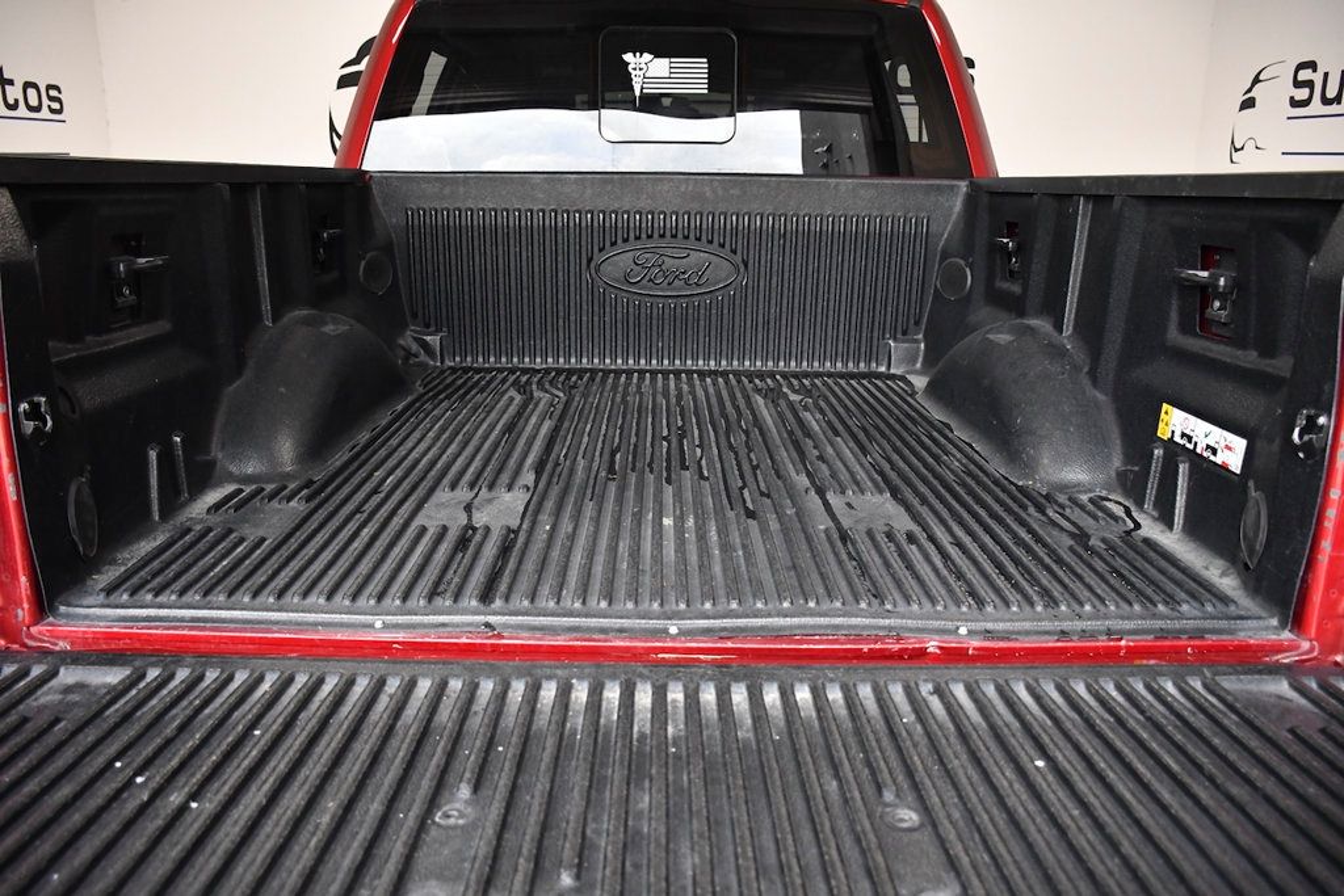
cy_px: 448
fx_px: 1008
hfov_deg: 67.4
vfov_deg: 47.9
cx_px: 672
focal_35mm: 27
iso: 2500
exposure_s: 1/1250
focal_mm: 18
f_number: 4
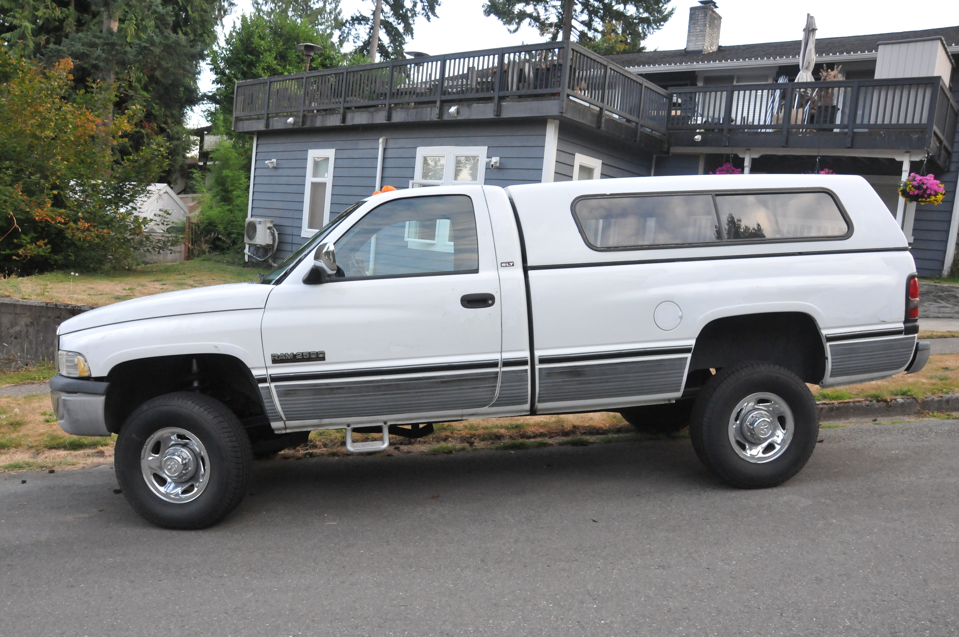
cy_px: 318
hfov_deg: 67.4
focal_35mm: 27
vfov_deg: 47.8
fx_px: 718
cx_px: 480
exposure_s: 1/160
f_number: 6.3
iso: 1600
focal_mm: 18
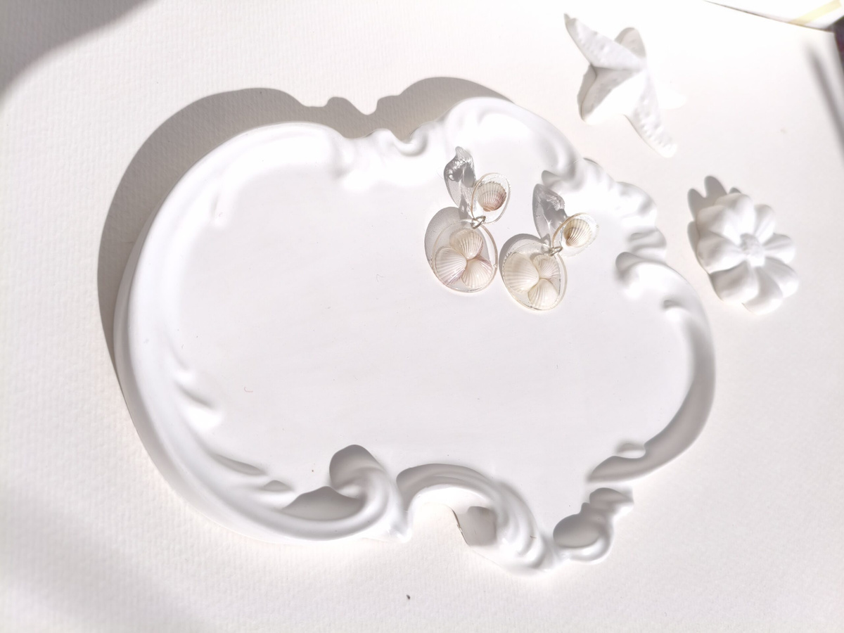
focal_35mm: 26
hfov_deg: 67.3
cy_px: 316
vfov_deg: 53.1
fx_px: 634
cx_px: 422
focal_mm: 4.94
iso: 80
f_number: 1.5
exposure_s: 1/6467
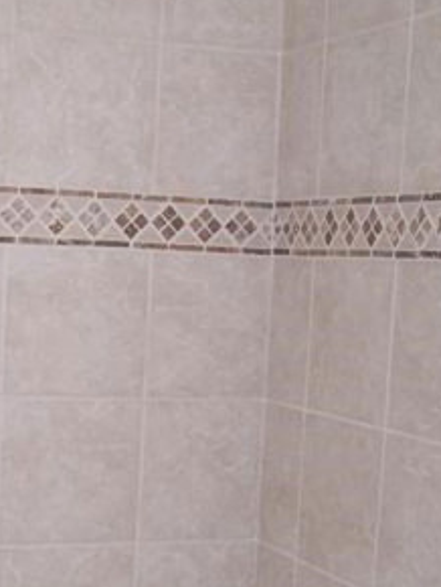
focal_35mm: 75
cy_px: 457
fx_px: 1272
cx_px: 14
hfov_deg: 19.2
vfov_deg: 25.6
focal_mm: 5.6
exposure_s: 1/60
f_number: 2.7
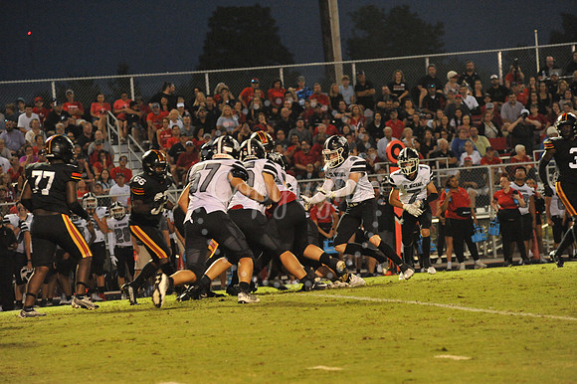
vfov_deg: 6.9
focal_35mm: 200
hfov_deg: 10.3
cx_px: 288
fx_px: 3204
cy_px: 192
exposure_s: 1/200
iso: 6400
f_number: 5.6
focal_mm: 200
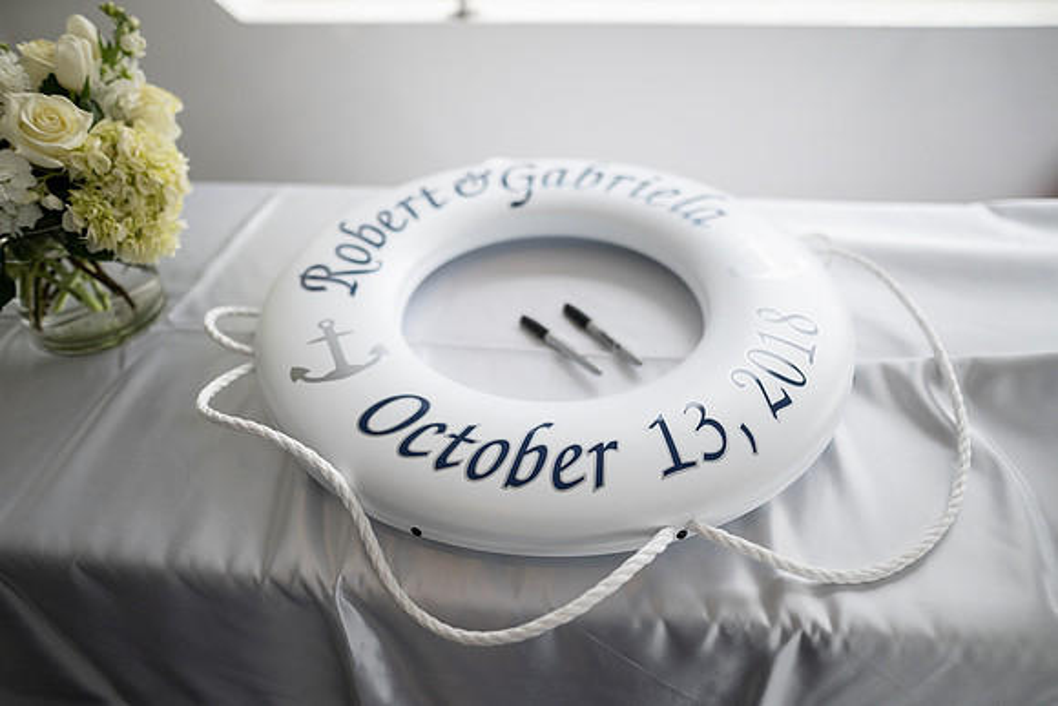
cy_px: 353
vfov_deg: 53.2
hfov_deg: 73.7
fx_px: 705
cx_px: 529
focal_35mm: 24
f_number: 1.4
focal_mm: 24
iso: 640
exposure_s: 1/3200
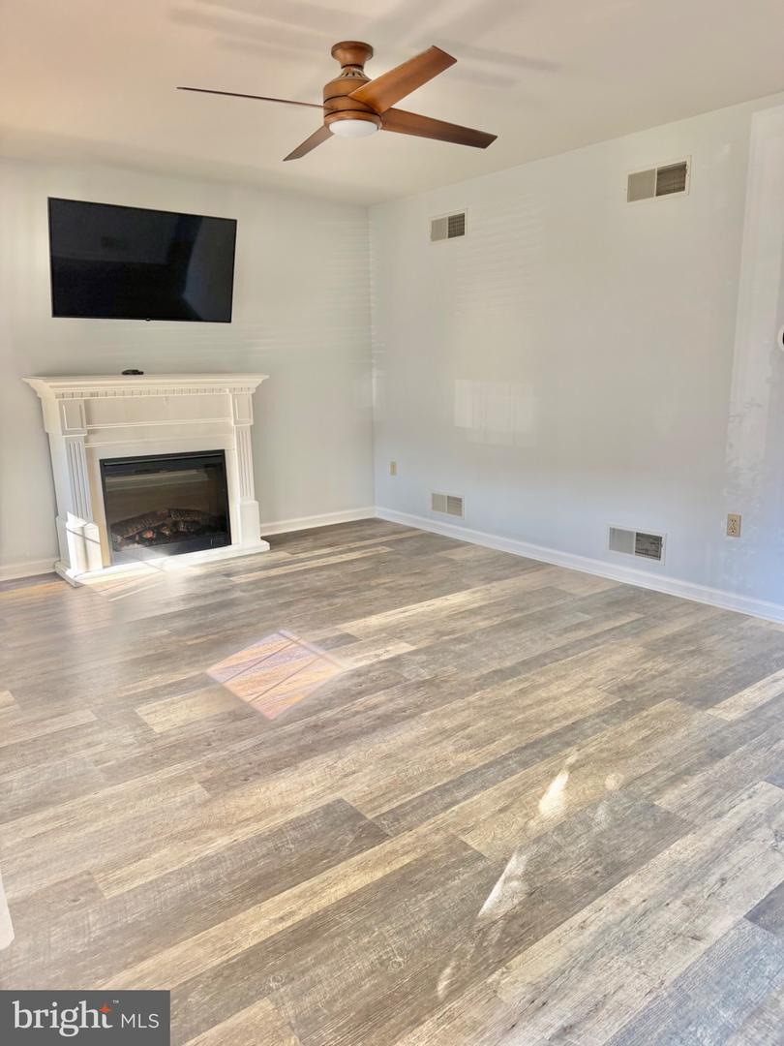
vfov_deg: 71.6
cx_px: 392
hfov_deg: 56.8
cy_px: 523
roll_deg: +0.9
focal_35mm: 24
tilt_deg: -11.9
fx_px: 725
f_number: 1.78
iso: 160
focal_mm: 6.76
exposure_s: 1/169
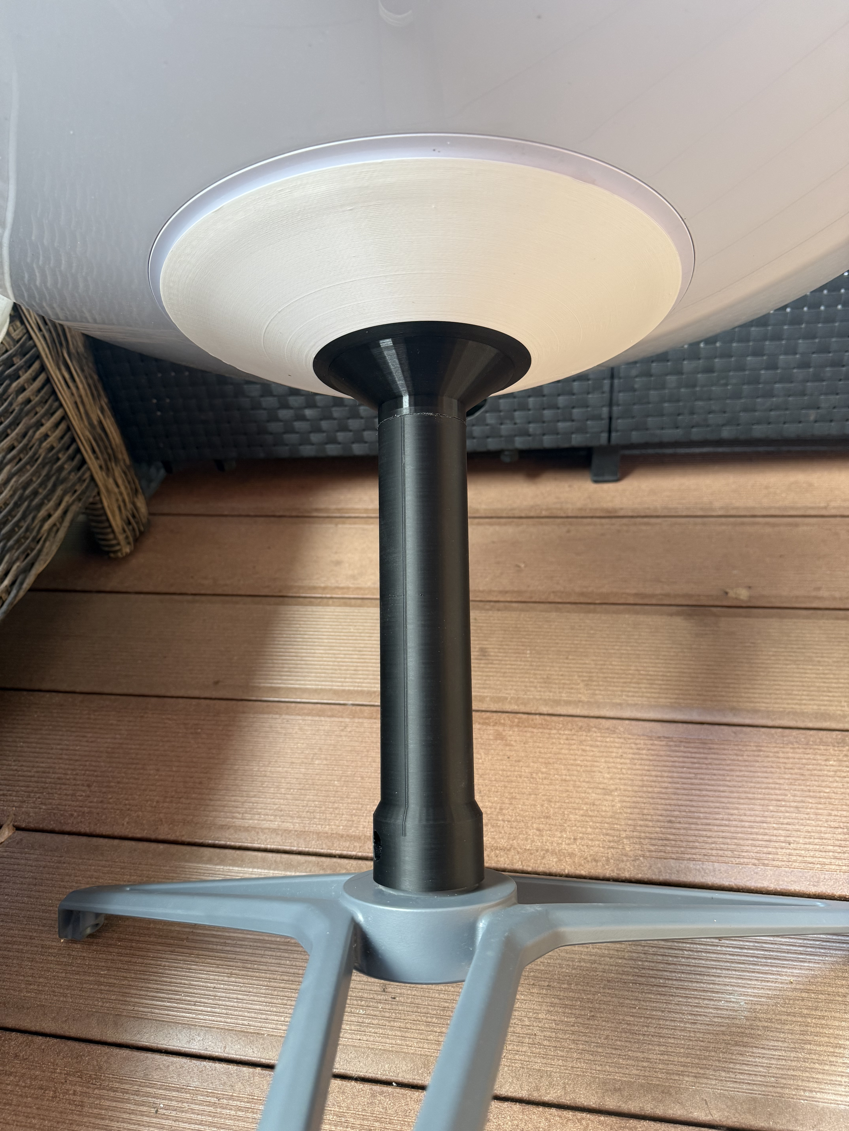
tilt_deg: -37.1
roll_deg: +5.2
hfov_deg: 56.8
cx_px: 424
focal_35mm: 24
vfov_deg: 71.6
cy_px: 566
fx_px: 785
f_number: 1.78
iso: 200
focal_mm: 6.76
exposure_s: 1/81
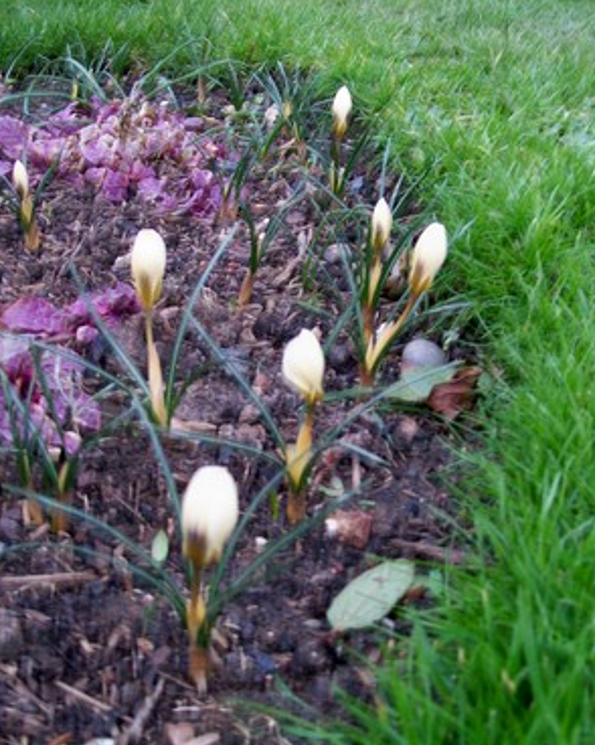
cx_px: 306
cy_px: 411
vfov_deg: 43.8
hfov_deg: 35.6
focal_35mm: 42
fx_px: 925
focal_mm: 6
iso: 160
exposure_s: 1/8
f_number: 2.7
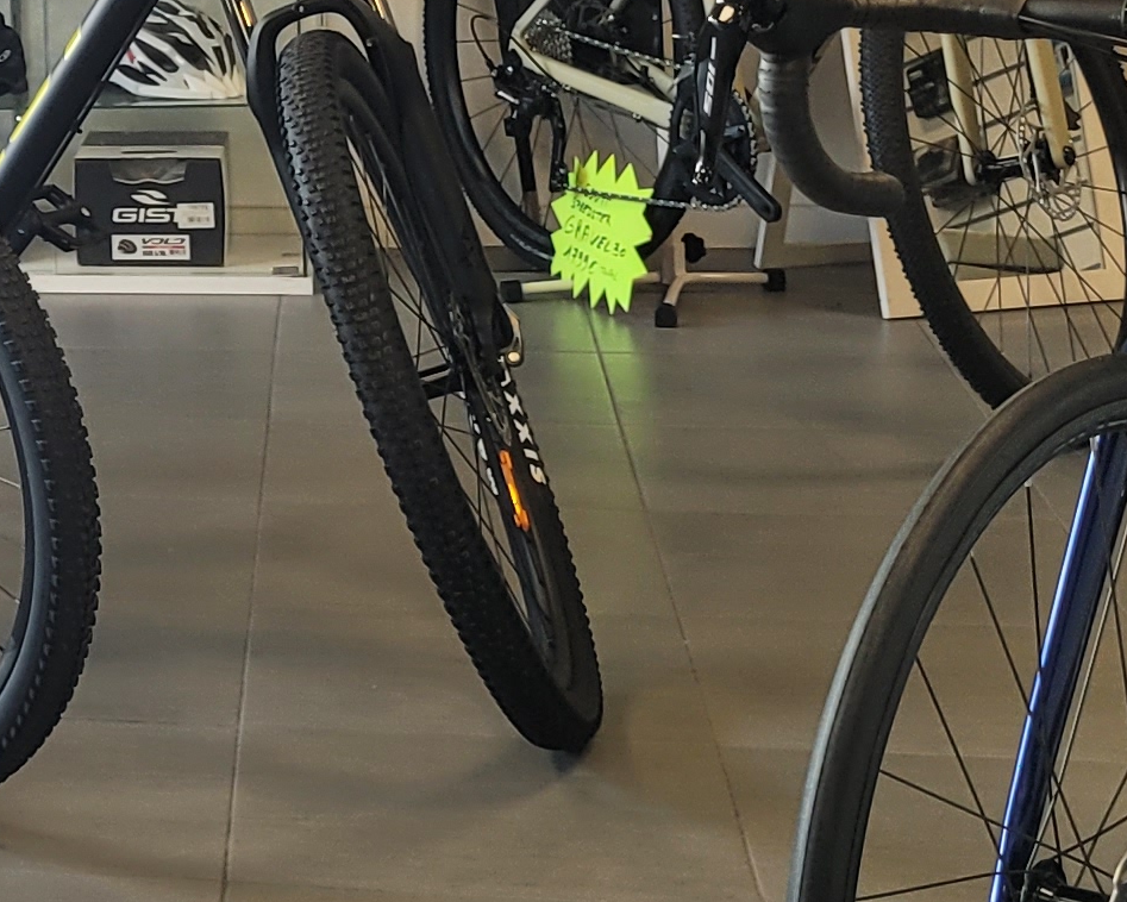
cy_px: 68
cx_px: -756
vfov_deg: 14.1
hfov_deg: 15.7
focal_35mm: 108
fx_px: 3603
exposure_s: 1/100
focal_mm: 5.4
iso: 80
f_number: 1.8
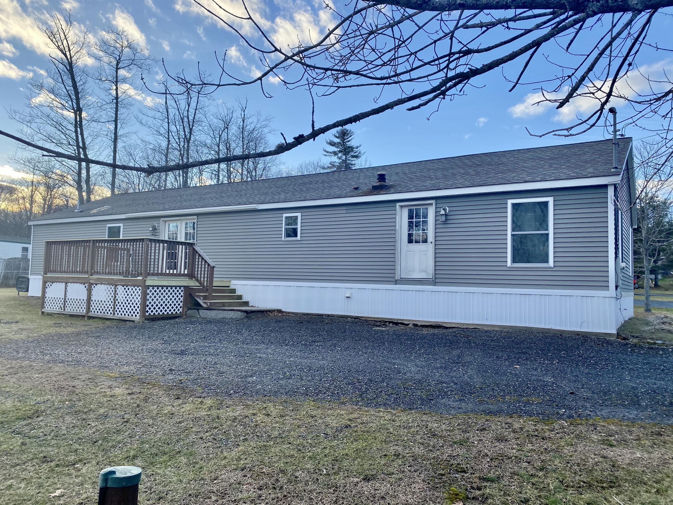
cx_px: 336
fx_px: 505
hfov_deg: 67.3
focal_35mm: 26
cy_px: 252
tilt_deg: +2.5
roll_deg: -2.0
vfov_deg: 53.1
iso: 32
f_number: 1.8
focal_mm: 4.25
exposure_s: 1/949
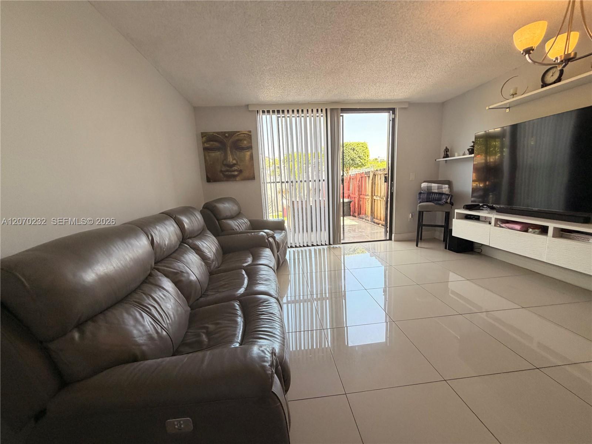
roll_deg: +2.7
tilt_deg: -8.9
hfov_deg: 102.1
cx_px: 296
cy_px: 222
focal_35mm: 14
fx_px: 239
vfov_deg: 85.7
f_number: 2.2
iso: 160
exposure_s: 1/121
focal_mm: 2.22
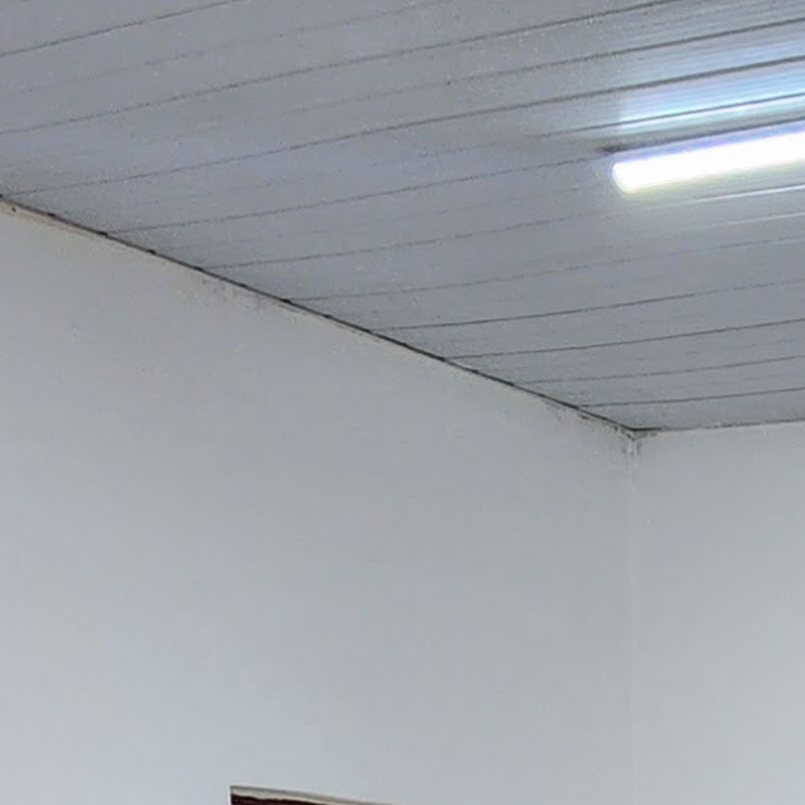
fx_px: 1973
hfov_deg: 22.8
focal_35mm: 75
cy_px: 1657
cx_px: 617
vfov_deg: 16.7
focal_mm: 2.2
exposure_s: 1/60
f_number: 2.2
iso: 125
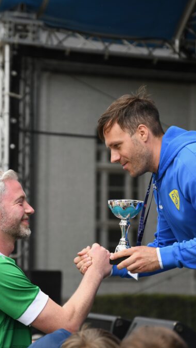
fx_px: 951
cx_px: 70
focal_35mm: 103
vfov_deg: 20.7
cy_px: 174
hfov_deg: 11.8
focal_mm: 65
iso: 400
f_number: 2.8
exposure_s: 1/1600
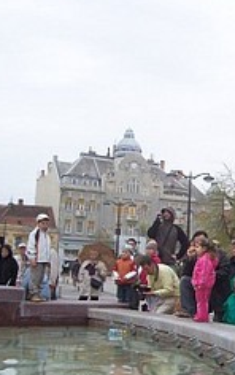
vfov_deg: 33.4
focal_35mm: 61
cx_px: 275
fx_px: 624
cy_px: 192
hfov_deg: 20.1
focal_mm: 5.6
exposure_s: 1/250
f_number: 2.7
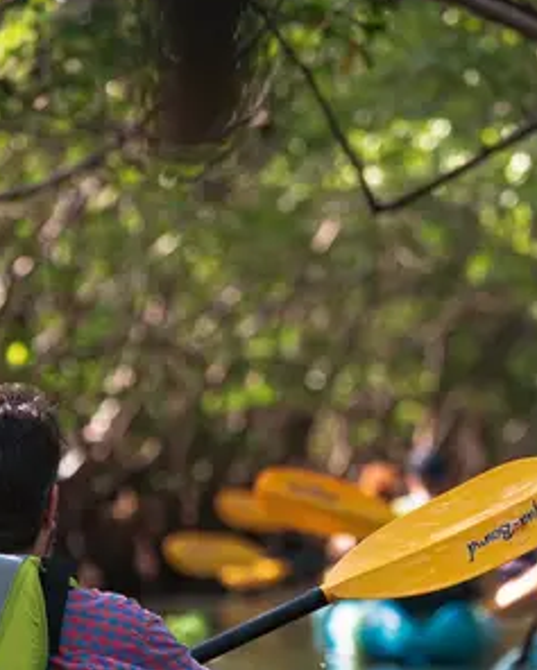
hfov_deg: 5.9
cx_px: 264
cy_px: 564
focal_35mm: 261
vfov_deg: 7.4
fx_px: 5182
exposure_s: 1/1000
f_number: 2.8
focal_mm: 103
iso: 800
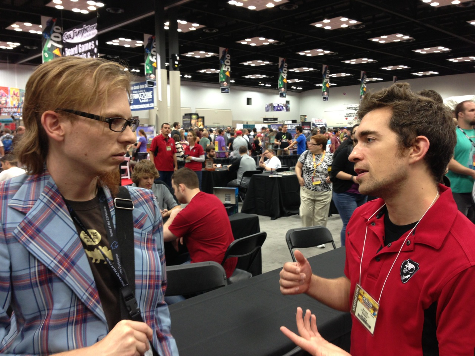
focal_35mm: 33
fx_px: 453
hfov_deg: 55.4
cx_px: 238
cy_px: 178
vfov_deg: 42.9
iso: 80
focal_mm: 4.13
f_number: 2.4
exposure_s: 1/20
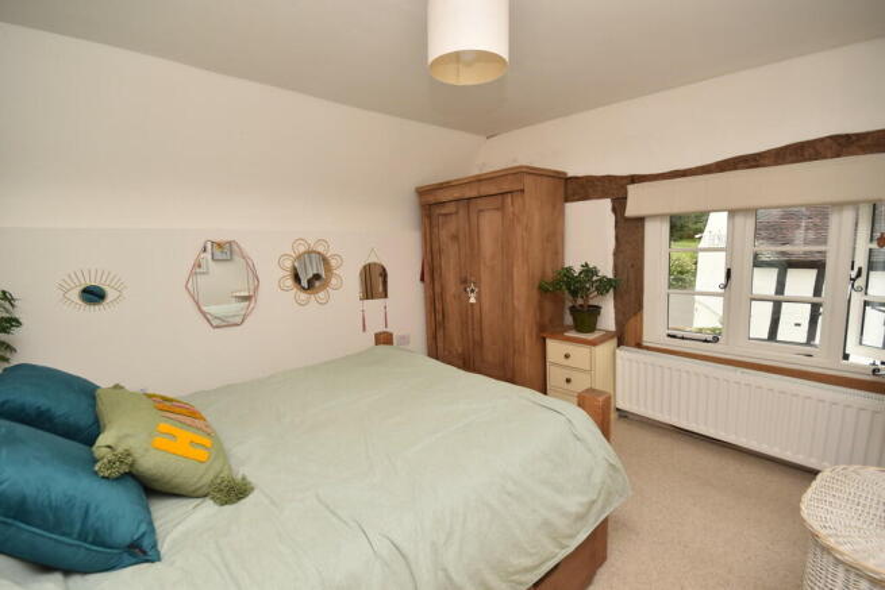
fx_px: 369
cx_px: 442
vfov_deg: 77.4
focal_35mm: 15
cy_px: 295
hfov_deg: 100.4
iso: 320
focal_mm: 10
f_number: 8
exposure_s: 1/125
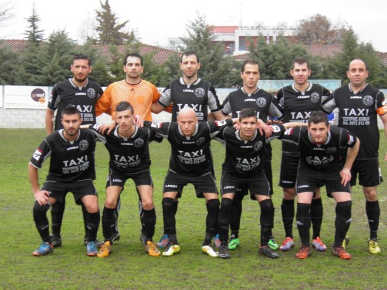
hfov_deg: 19.6
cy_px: 145
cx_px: 194
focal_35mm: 100
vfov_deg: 14.8
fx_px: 1118
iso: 50
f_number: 4
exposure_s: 1/80
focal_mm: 17.1
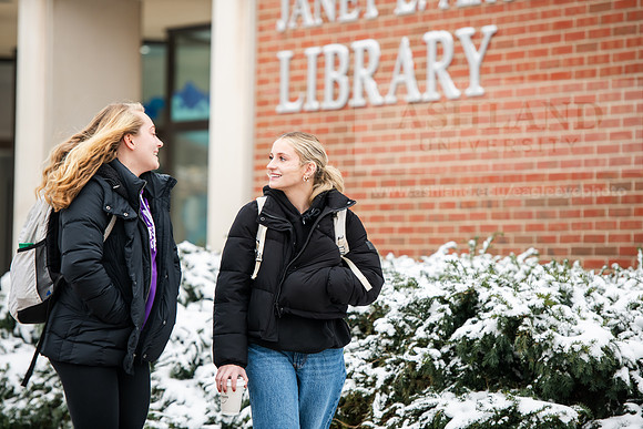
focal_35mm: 165
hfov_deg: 12.4
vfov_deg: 8.3
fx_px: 2948
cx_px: 322
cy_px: 214
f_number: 3.5
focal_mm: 165
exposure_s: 1/250
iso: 125
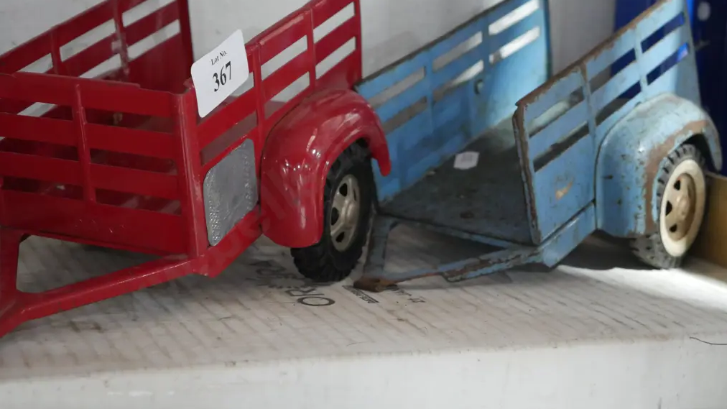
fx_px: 1446
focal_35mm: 75
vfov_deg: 16.1
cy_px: 134
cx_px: 367
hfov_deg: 28.2
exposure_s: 1/50
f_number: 5.4
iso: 3200
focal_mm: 34
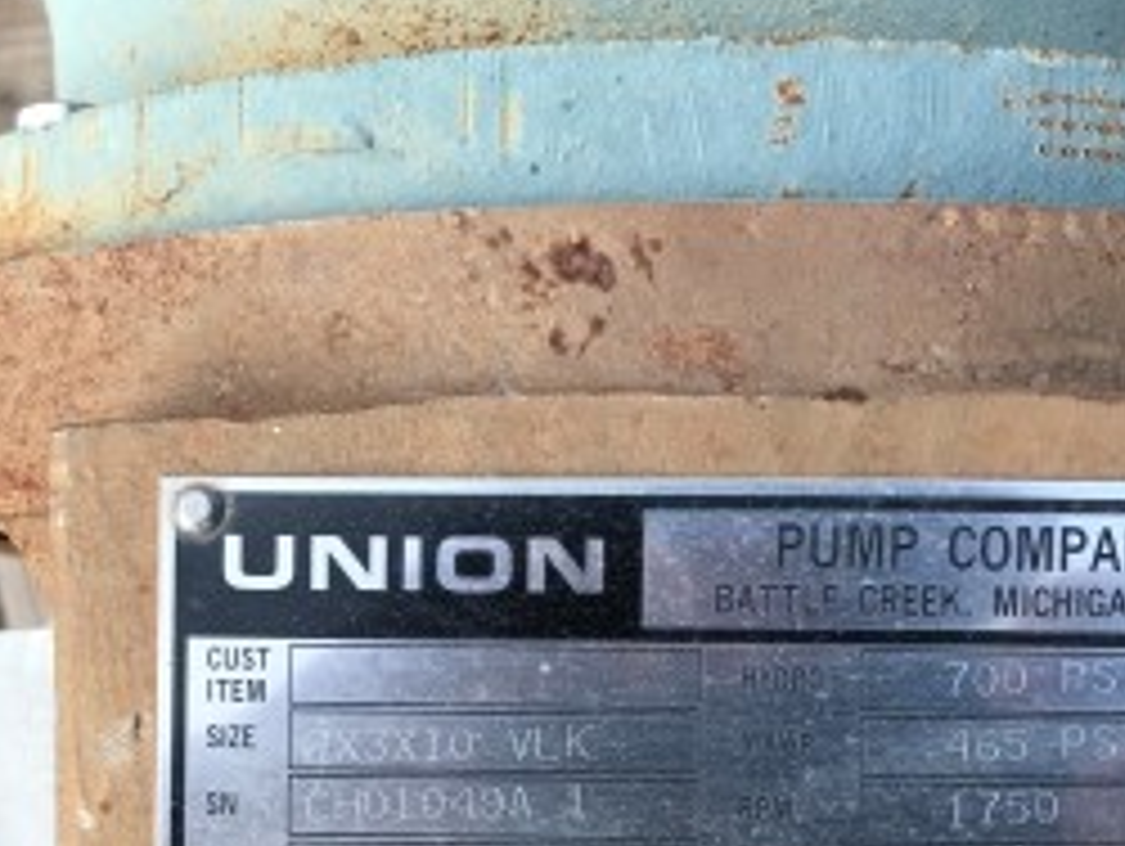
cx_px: 500
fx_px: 1822
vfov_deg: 25.4
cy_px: 740
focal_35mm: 56
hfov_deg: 34.3
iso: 20
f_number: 1.8
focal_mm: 3.99
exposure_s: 1/156
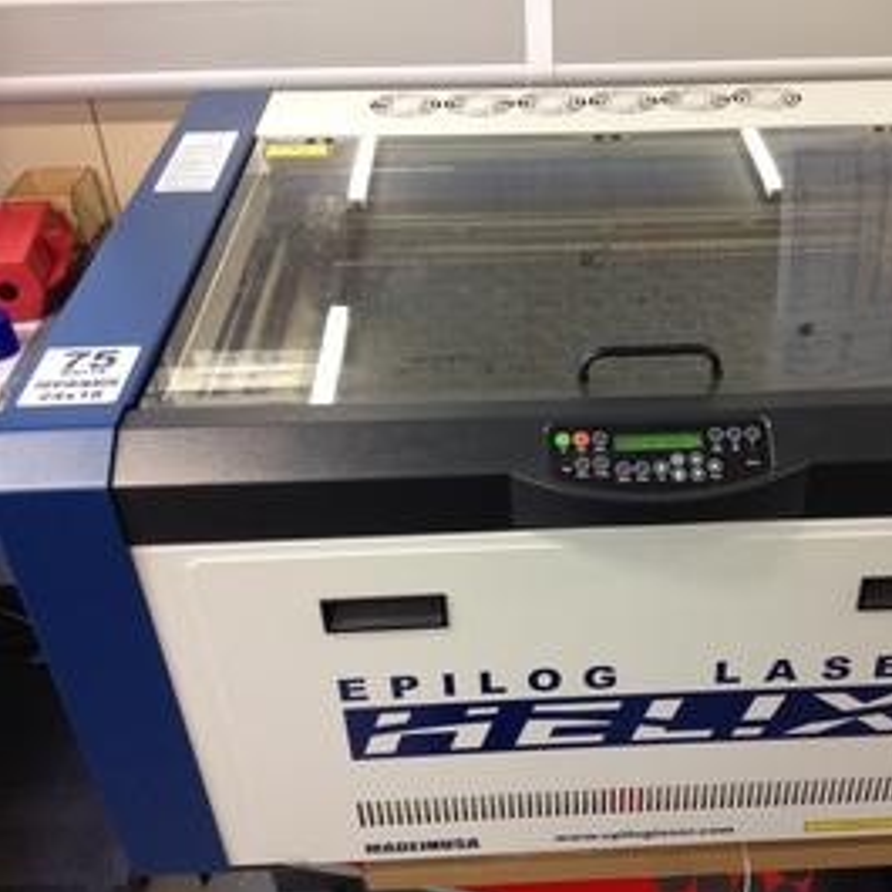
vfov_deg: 40.0
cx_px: 603
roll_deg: -2.1
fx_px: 1224
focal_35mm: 42
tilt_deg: -37.5
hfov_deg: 39.5
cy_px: 451
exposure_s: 1/20
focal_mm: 4.28
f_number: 2.4
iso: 100
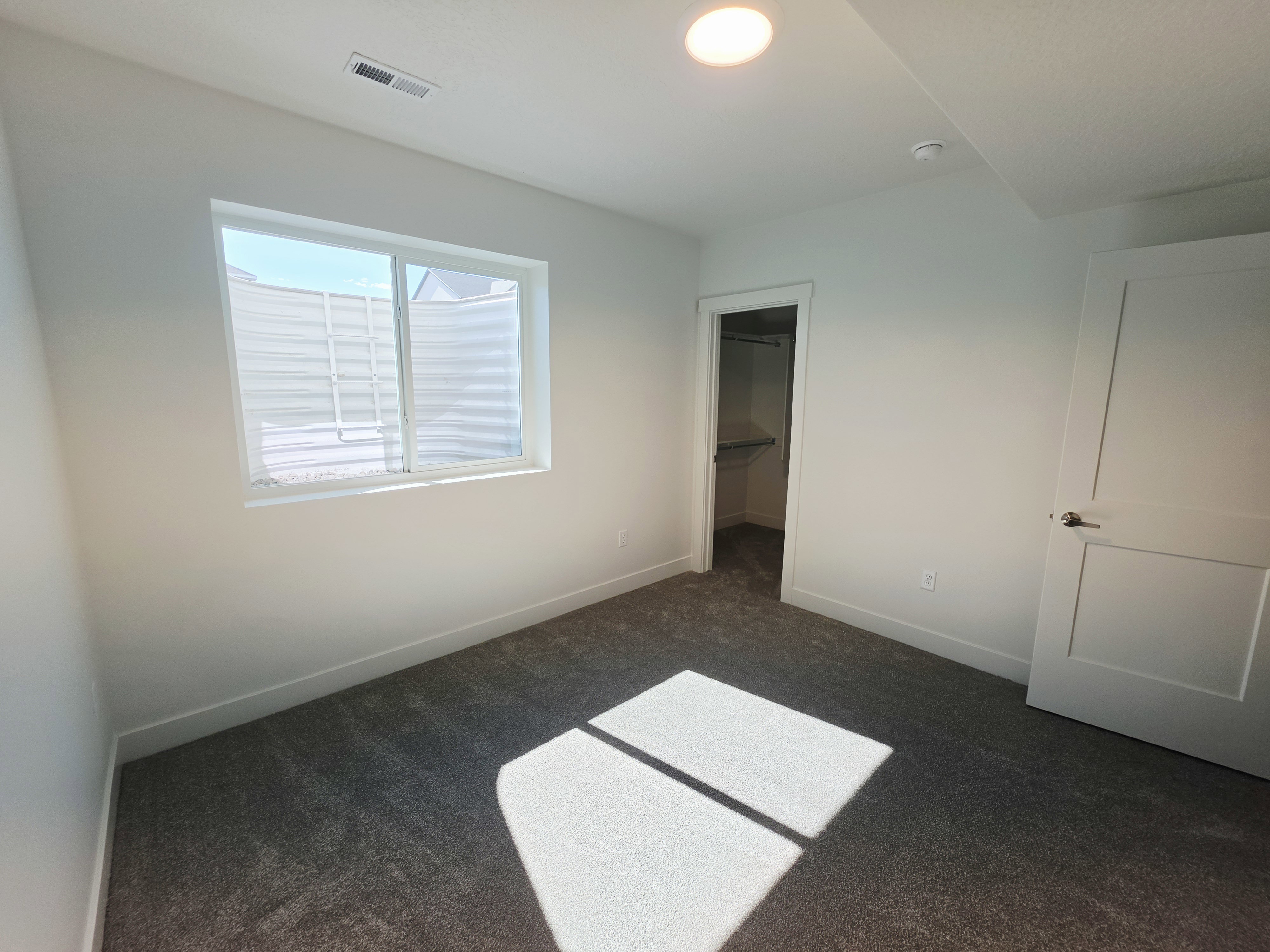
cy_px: 476
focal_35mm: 13
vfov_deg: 89.9
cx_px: 635
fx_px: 477
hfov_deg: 106.2
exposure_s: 1/343
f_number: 1.9
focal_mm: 2.2
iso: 32
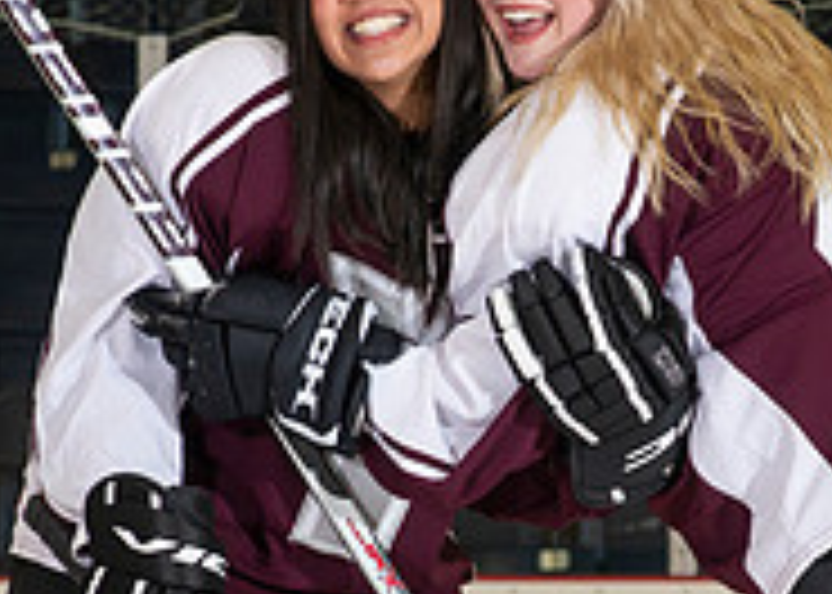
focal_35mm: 285
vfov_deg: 5.0
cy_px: 626
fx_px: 6732
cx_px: 562
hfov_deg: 7.1
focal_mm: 85
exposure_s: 1/100
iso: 800
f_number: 6.3
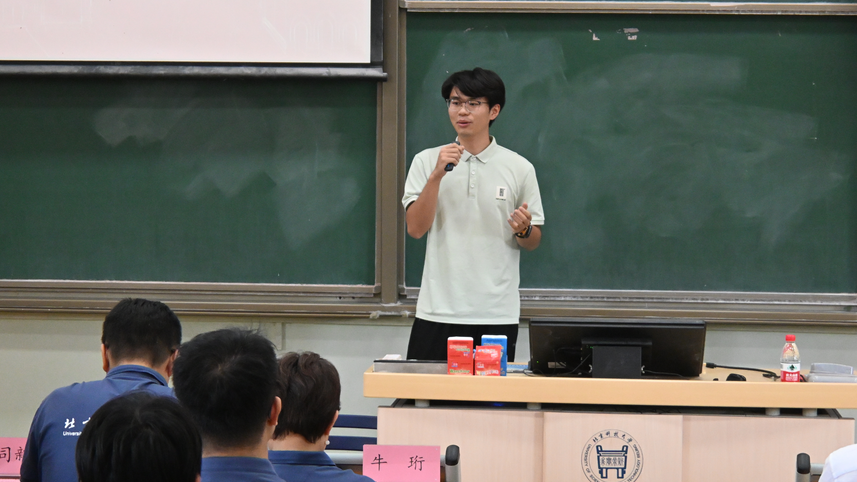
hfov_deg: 22.9
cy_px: 213
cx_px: 465
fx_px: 2113
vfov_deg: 13.0
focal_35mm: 93
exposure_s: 1/250
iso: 5000
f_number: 6.3
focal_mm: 50
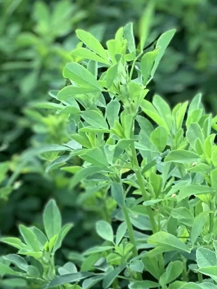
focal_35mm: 191
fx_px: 1596
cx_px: 305
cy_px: 491
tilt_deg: -53.7
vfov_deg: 9.9
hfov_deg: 7.7
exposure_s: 1/122
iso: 25
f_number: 2.4
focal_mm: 6
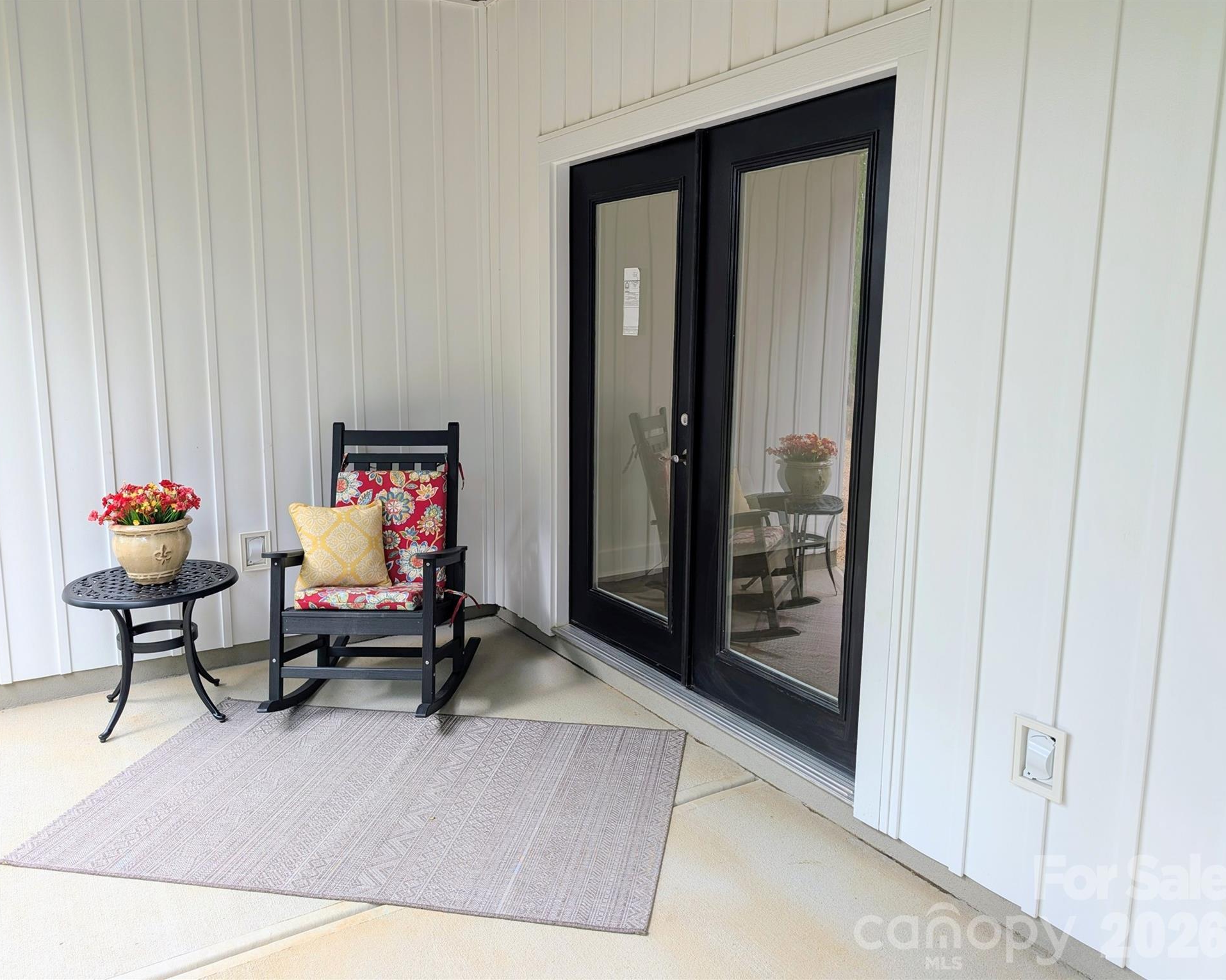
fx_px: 907
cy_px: 489
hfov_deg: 68.1
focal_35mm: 25
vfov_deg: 56.8
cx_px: 584
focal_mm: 6.9
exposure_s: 1/69.3
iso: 21
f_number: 1.68
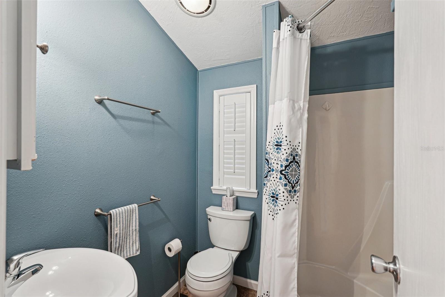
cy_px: 148
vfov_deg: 73.7
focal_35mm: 16
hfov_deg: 96.7
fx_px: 198
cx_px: 222
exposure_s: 1/5
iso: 400
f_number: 7.1
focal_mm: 16
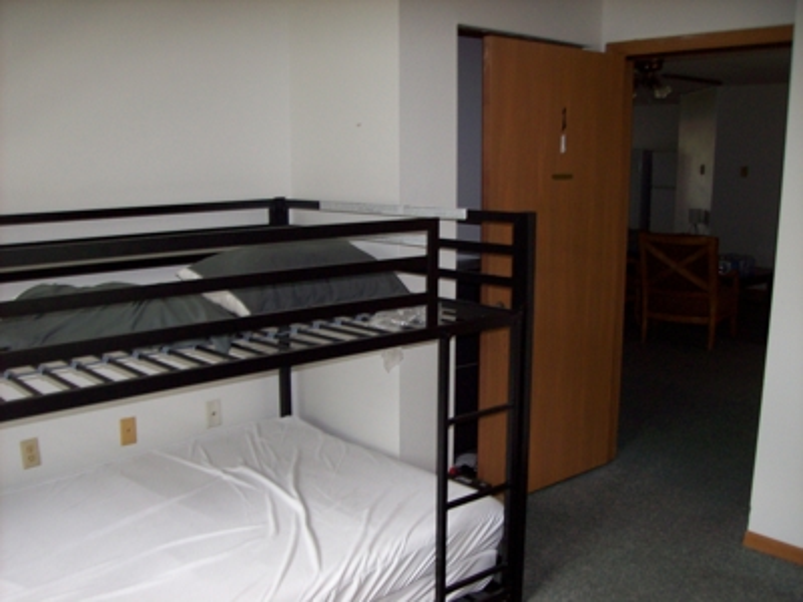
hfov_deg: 51.4
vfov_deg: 39.7
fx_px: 835
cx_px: 402
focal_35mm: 36
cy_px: 301
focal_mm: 6
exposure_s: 1/64
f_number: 2.7
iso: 80
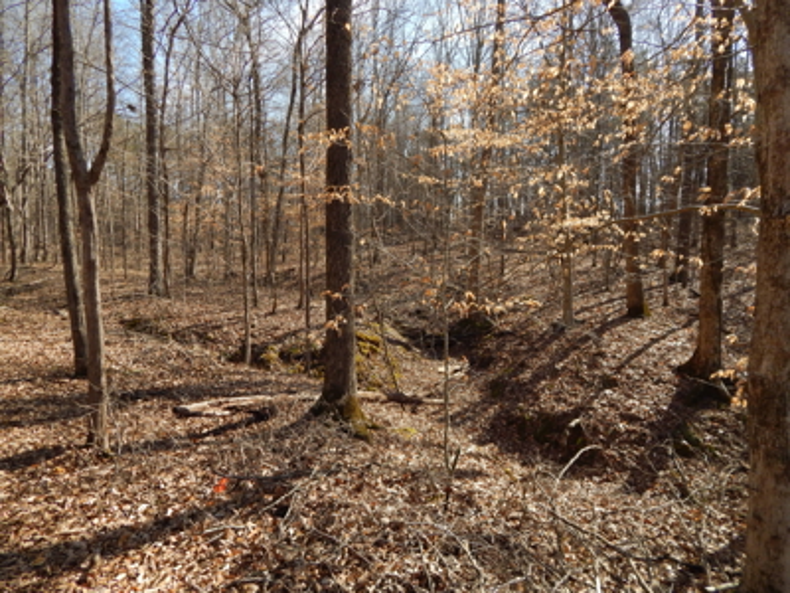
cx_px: 395
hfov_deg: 73.9
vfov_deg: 58.9
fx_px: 525
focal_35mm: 23
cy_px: 296
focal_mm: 4
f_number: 3
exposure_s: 1/800
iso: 200
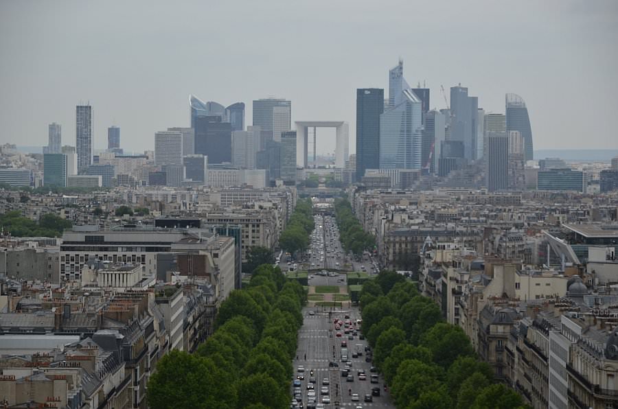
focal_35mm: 128
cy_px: 204
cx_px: 309
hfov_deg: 16.1
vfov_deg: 10.7
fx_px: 2184
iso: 100
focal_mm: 85
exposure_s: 1/320
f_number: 5.6
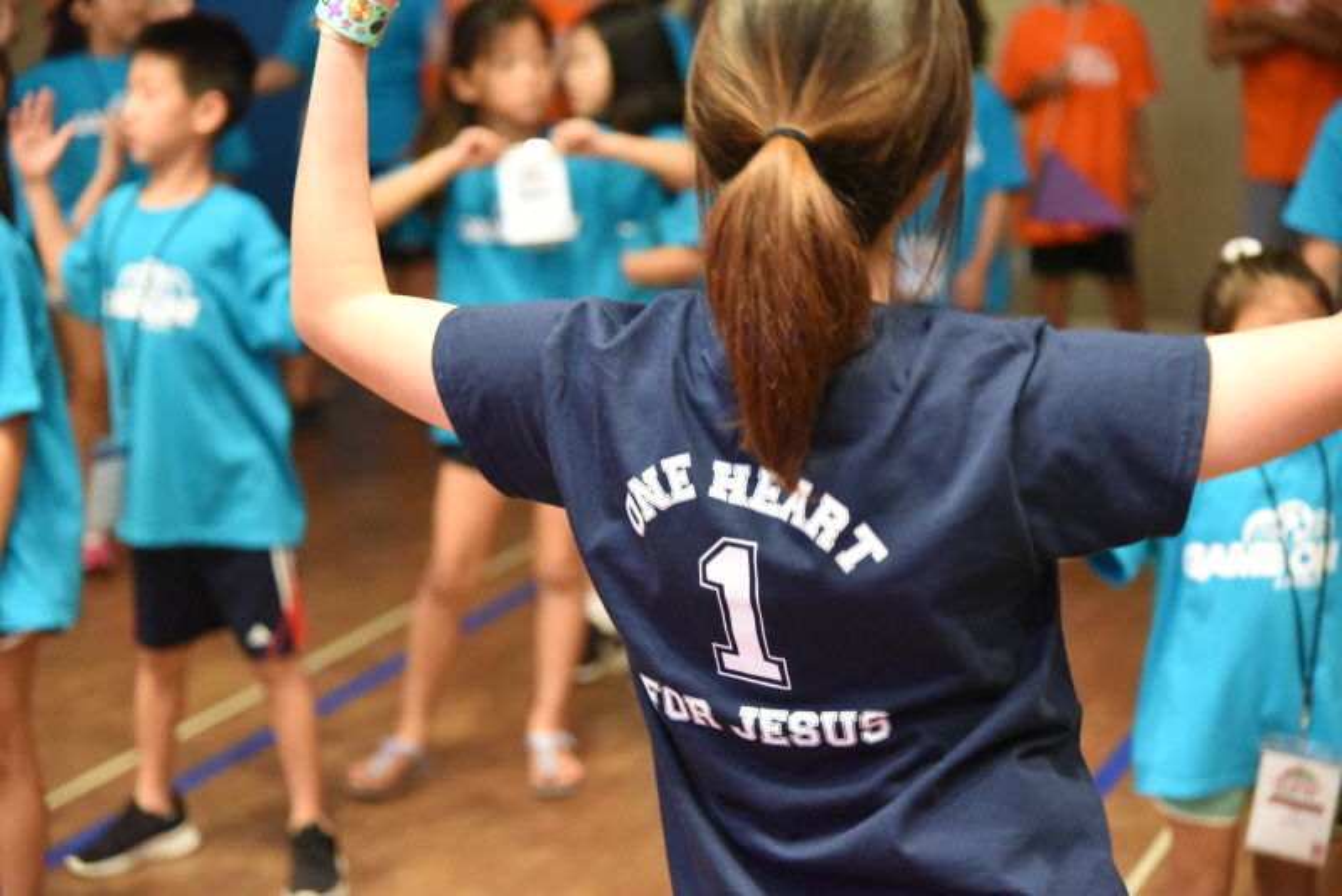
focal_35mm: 78
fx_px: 2909
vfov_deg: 17.5
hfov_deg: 26.0
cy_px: 448
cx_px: 671
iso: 12800
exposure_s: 1/30
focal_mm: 78
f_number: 4
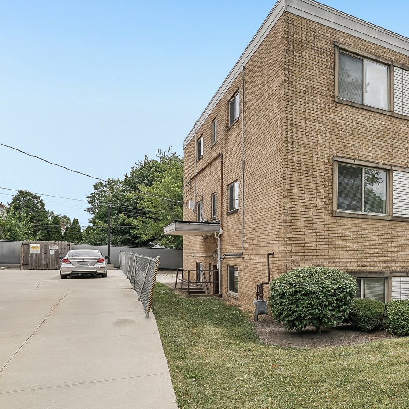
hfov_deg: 46.1
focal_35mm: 30
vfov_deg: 53.7
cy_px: 241
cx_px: 402
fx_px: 401
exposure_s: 1/160
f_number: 8
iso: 100
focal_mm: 16
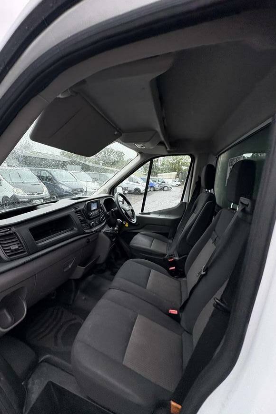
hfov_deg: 77.0
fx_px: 172
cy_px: 211
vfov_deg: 100.4
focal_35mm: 15
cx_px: 121
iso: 125
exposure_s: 1/136
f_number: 2.2
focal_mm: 2.22
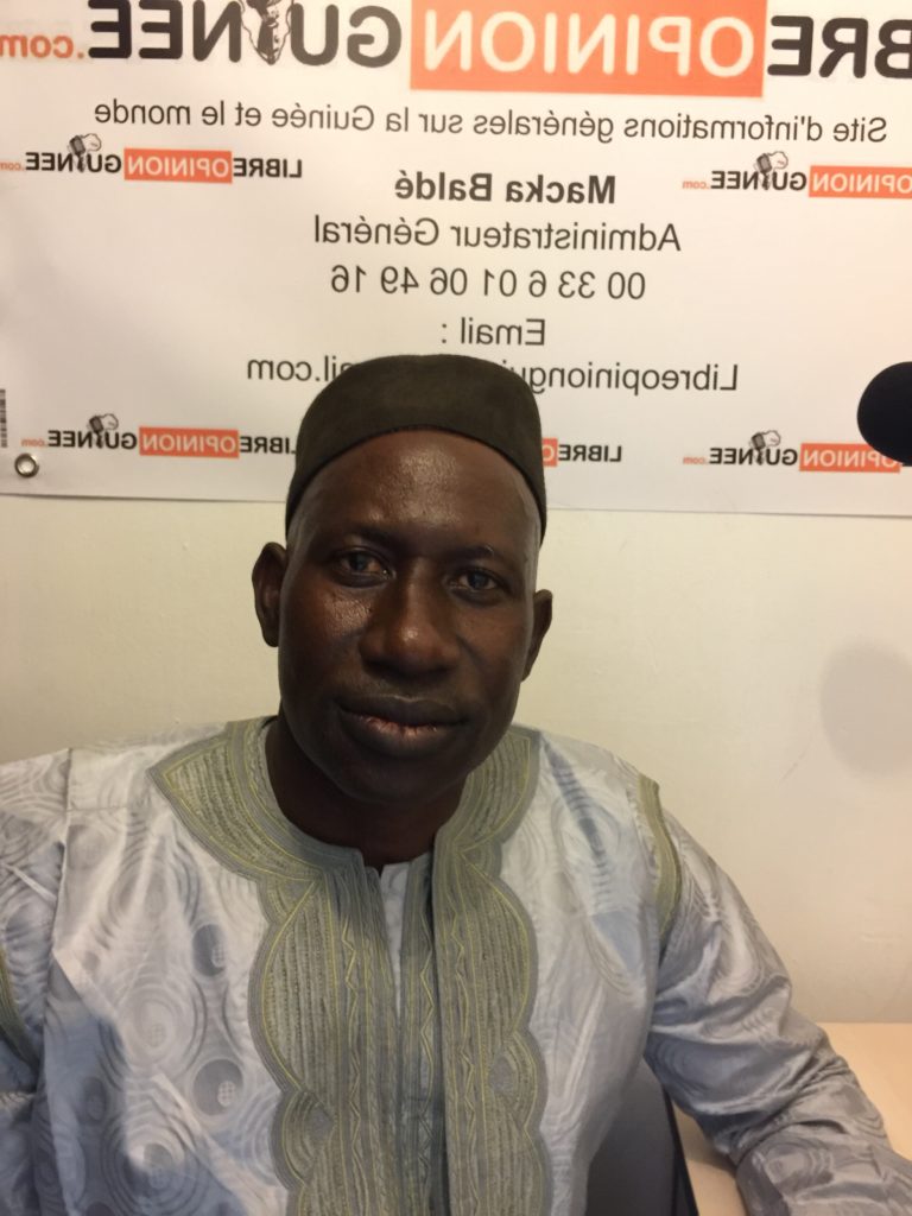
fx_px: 1019
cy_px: 608
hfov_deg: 48.2
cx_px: 456
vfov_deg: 61.7
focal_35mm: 29
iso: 125
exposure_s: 1/10
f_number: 2.2
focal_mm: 4.15
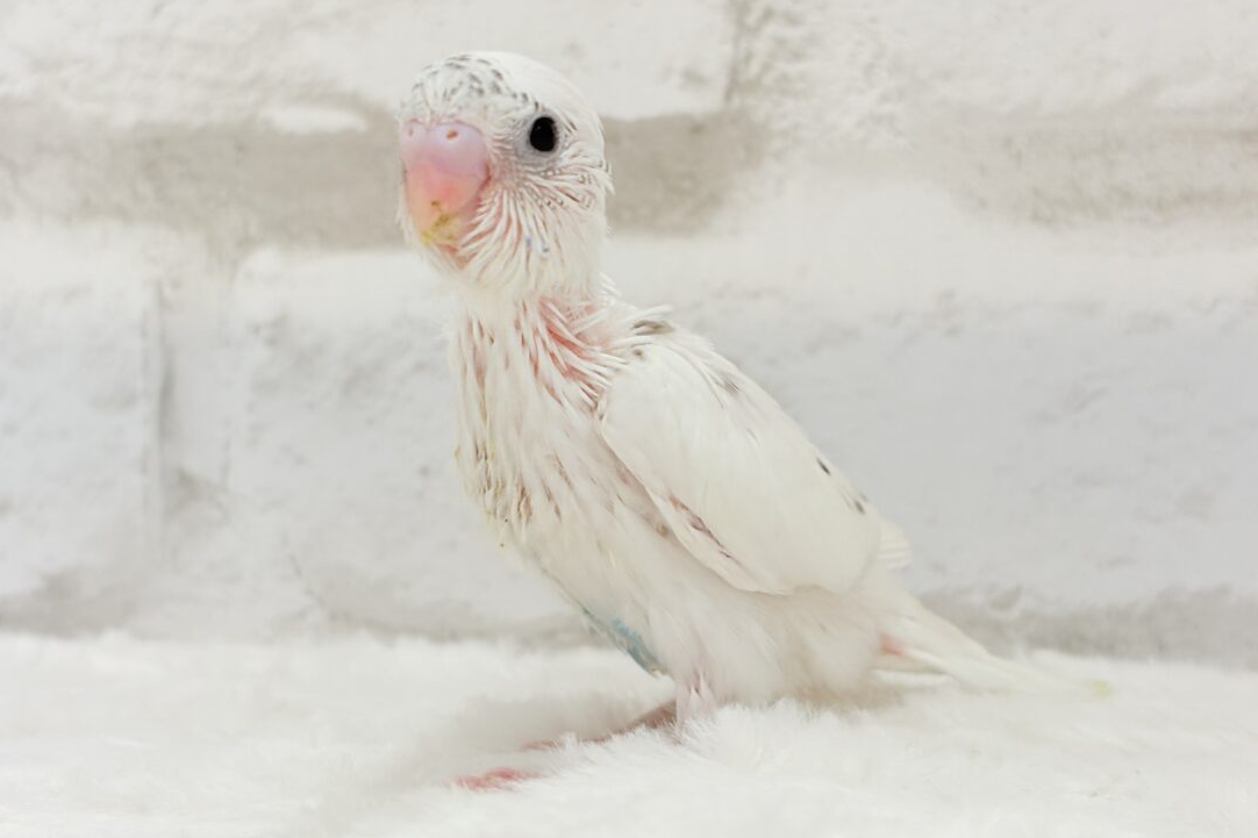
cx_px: 644
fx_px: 2096
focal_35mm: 60
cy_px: 386
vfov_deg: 22.6
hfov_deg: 33.4
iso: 80
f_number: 1.6
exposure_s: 1/100
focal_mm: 5.96
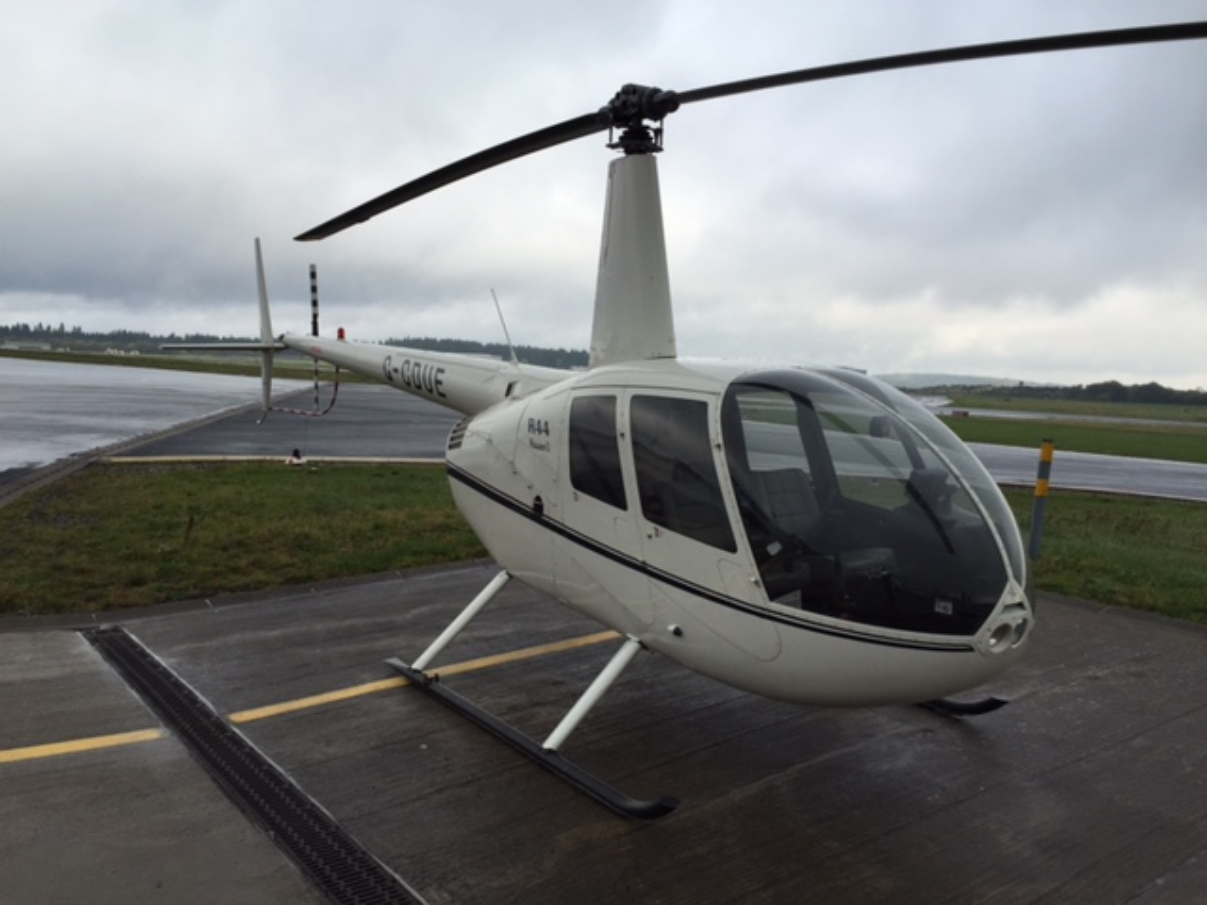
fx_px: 1011
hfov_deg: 61.7
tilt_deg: -1.2
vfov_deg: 48.2
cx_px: 604
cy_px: 452
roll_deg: -2.1
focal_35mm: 29
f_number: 2.2
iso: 32
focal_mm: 4.15
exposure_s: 1/321
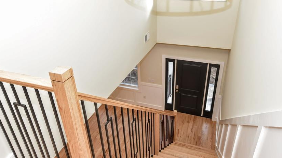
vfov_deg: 44.1
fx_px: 194
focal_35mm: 26
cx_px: 151
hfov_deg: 71.8
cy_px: 62
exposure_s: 1/125
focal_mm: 20
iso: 400
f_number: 5.6
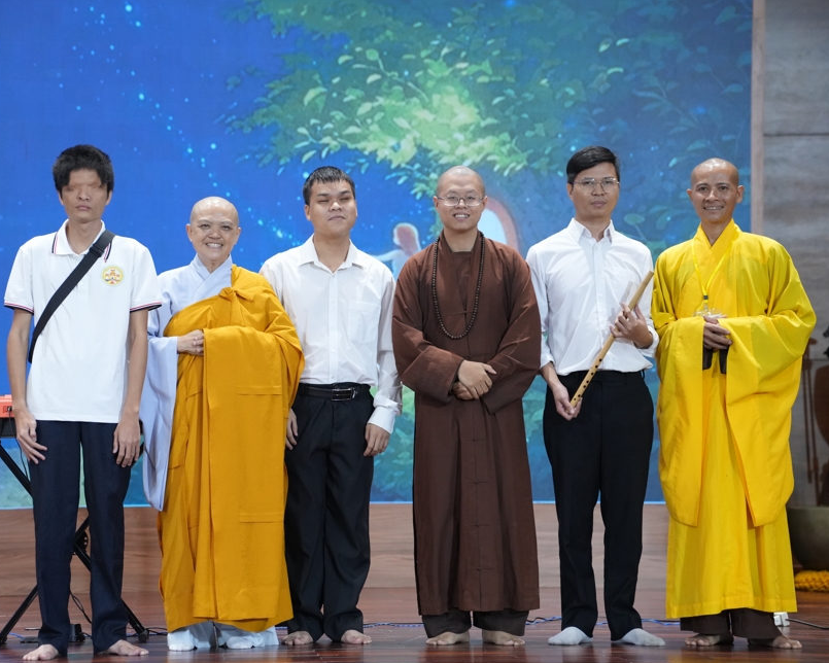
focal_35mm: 100
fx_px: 2454
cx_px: 355
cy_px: 334
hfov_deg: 19.2
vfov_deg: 15.4
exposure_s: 1/160
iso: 3200
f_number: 3.2
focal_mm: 88
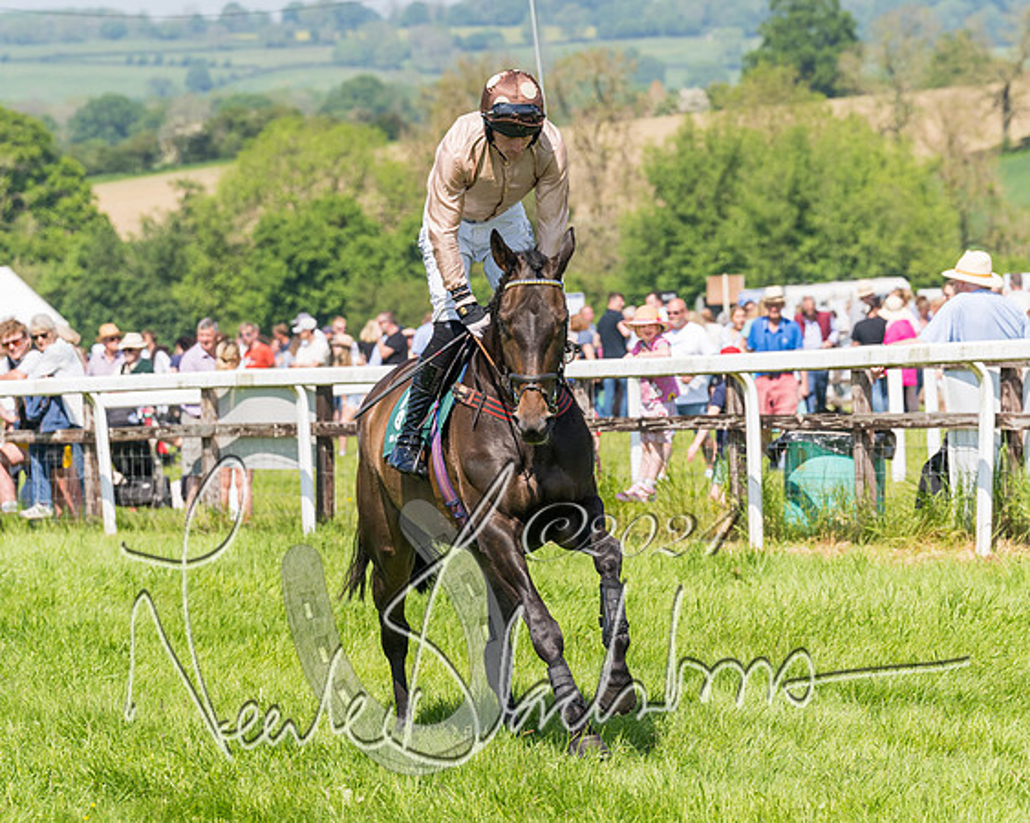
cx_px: 507
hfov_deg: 7.9
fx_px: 7474
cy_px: 382
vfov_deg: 6.3
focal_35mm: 245
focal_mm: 125
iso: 200
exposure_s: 1/1250
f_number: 5
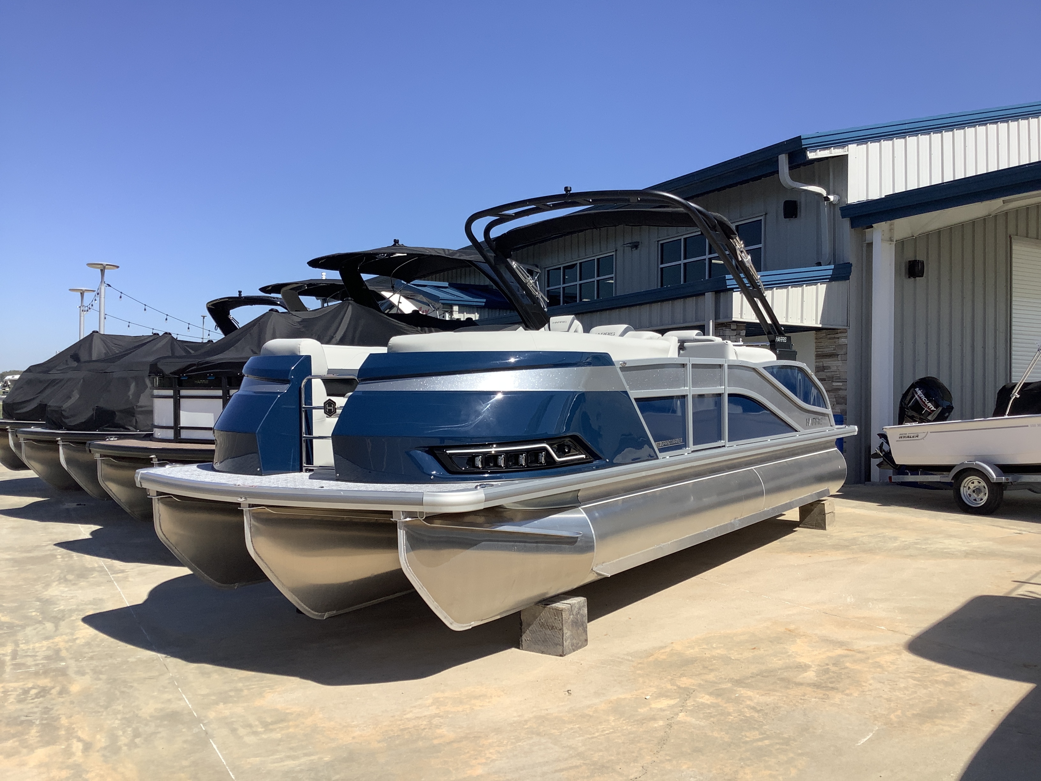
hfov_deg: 58.4
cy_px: 390
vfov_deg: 45.4
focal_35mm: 31
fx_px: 932
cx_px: 520
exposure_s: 1/1597
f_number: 2.4
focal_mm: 3.3
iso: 25
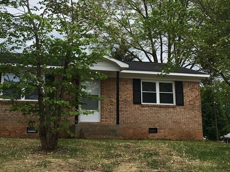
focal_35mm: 52
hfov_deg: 36.8
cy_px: 65
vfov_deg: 27.9
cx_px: 109
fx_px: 345
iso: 25
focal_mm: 4.15
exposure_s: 1/999
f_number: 2.2
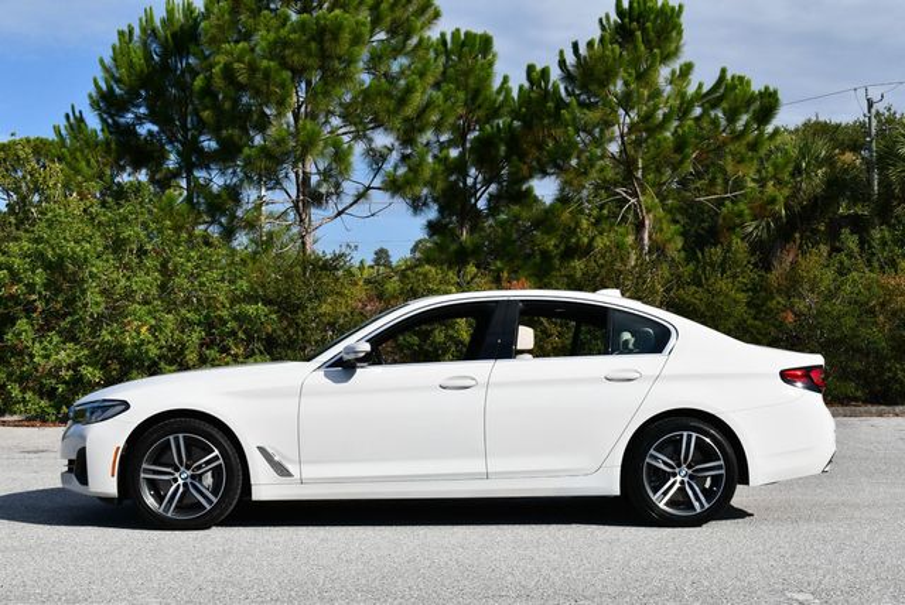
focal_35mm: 52
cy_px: 302
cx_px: 452
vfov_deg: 26.0
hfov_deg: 38.2
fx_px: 1308
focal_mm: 26
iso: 100
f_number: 9
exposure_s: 1/320
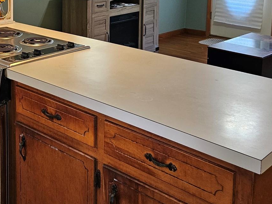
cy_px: 3
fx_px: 432
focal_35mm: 55
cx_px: 69
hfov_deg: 34.2
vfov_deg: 25.3
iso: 320
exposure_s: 1/120
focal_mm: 5.4
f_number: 1.8
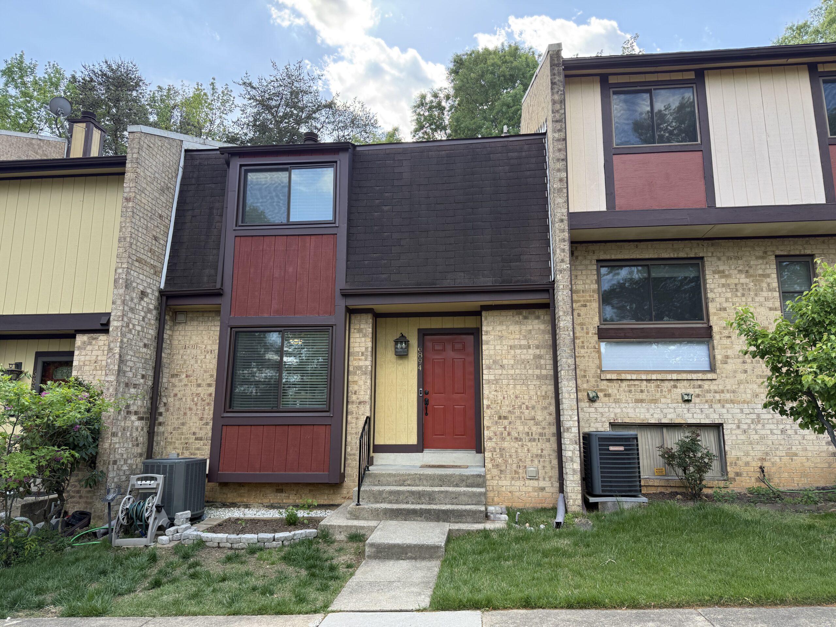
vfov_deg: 56.8
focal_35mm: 24
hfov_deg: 71.6
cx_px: 418
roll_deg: -0.4
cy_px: 314
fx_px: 580
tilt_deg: +10.7
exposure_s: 1/708
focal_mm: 6.76
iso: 100
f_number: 1.78
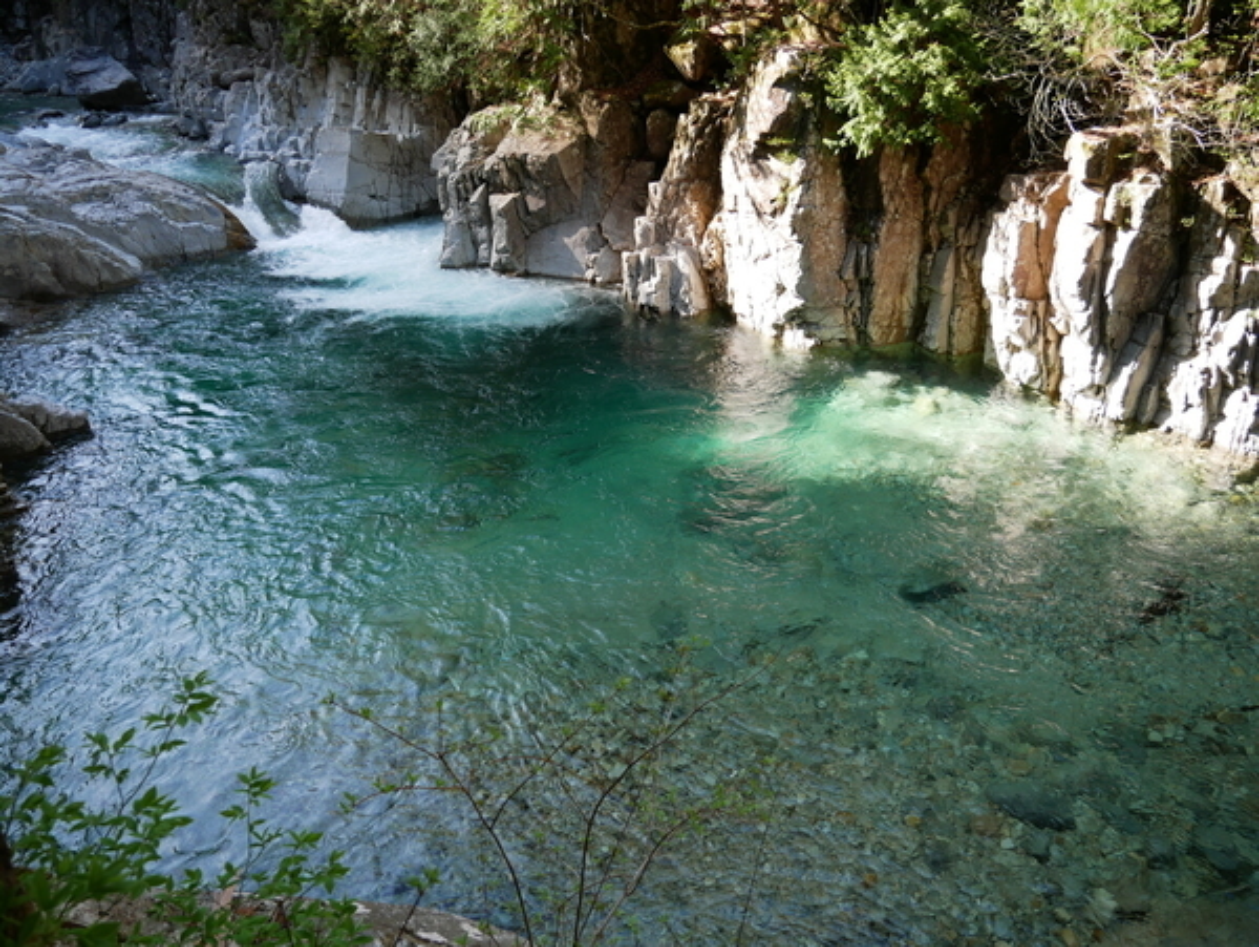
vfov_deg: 56.9
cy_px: 474
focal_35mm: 24
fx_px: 874
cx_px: 630
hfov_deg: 71.6
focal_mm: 12
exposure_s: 1/125
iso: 200
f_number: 4
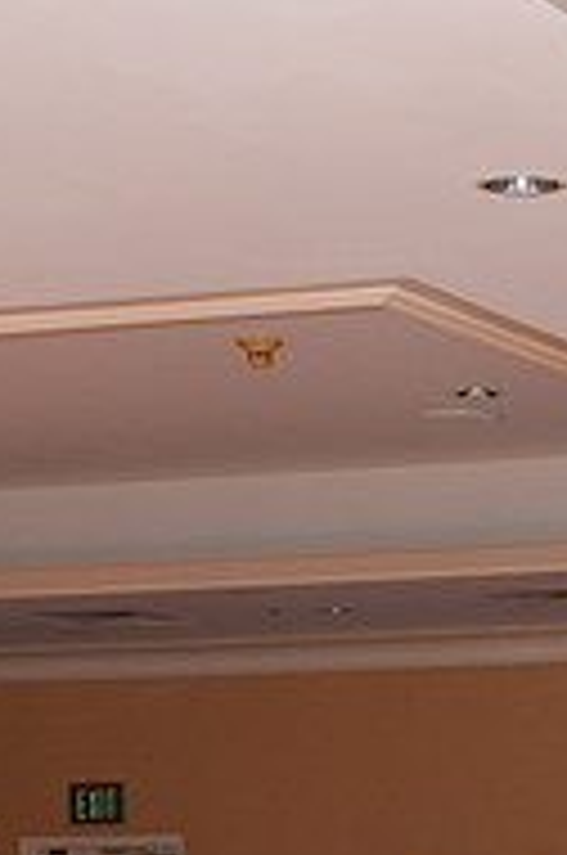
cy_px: 1148
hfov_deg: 9.9
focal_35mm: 134
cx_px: 839
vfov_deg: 14.6
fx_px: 3177
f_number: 5
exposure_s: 1/200
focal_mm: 44
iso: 800
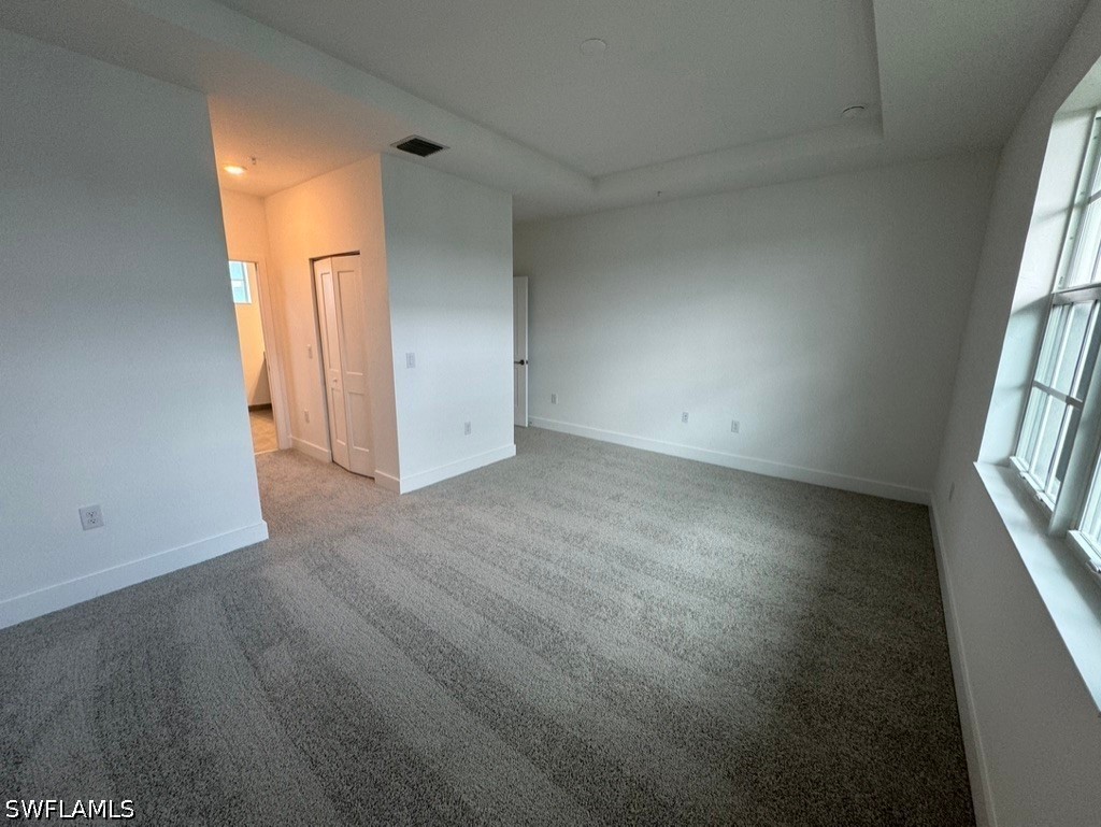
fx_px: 445
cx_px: 550
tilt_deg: -14.0
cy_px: 414
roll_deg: -1.0
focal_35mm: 14
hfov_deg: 102.0
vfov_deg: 85.7
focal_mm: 2.22
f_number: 2.2
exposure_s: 1/120
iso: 125
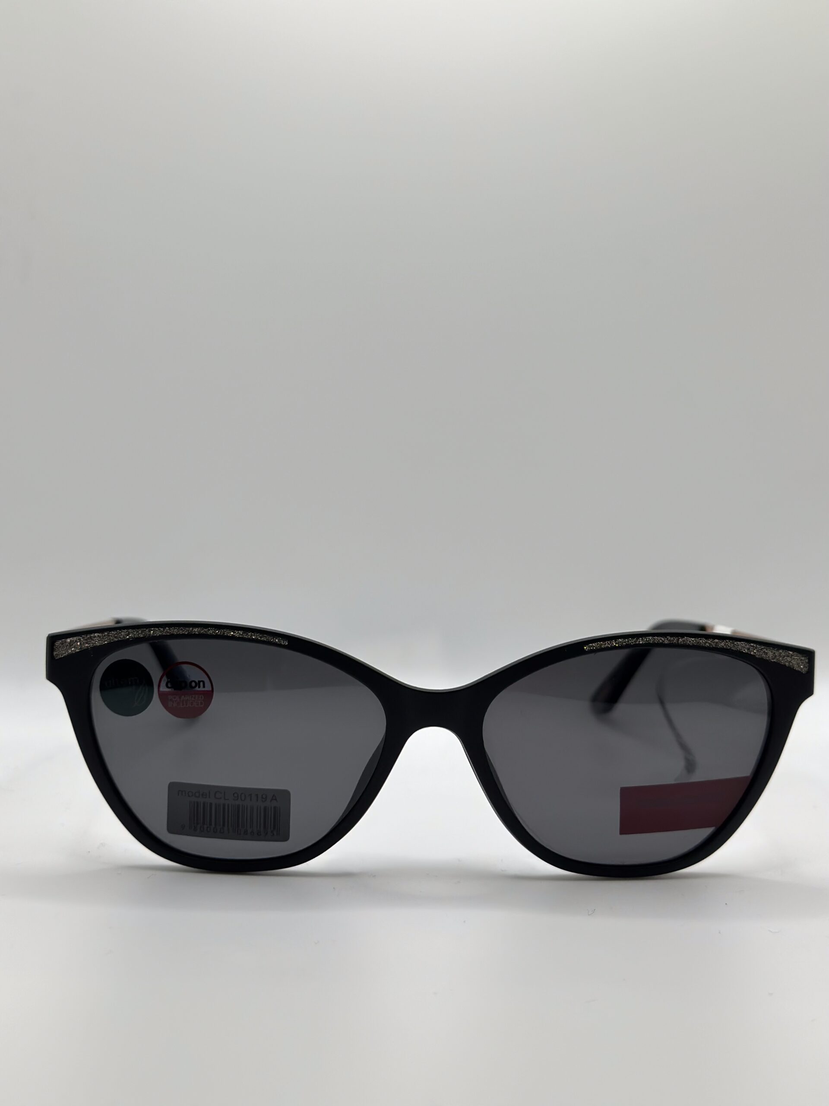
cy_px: 553
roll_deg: -0.4
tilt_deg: -9.5
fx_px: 1533
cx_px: 414
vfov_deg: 39.7
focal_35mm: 48
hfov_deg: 30.3
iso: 80
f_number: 1.78
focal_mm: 6.86
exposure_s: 1/729
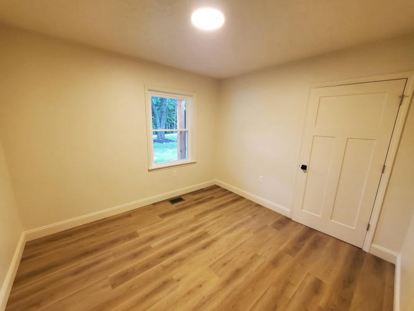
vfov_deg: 89.9
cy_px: 156
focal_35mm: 13
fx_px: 155
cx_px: 207
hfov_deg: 106.2
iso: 400
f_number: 2.2
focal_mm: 1.8
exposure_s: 1/40
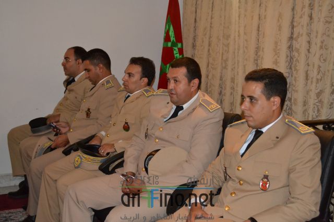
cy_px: 111
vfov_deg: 28.0
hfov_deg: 41.1
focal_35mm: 48
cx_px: 167
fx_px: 445
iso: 3200
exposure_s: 1/60
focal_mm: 32
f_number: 4.8
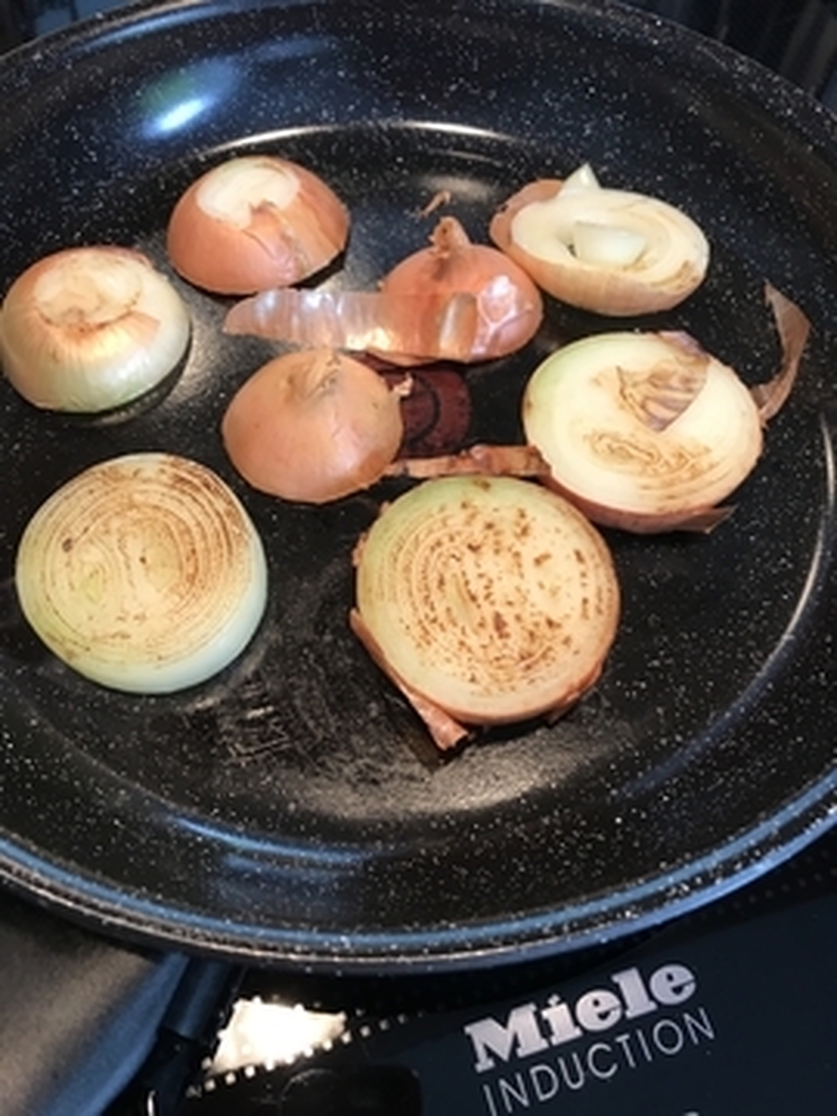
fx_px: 903
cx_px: 418
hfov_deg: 49.7
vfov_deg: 63.4
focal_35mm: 28
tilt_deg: -59.1
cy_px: 558
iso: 40
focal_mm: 3.99
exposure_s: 1/17
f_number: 1.8
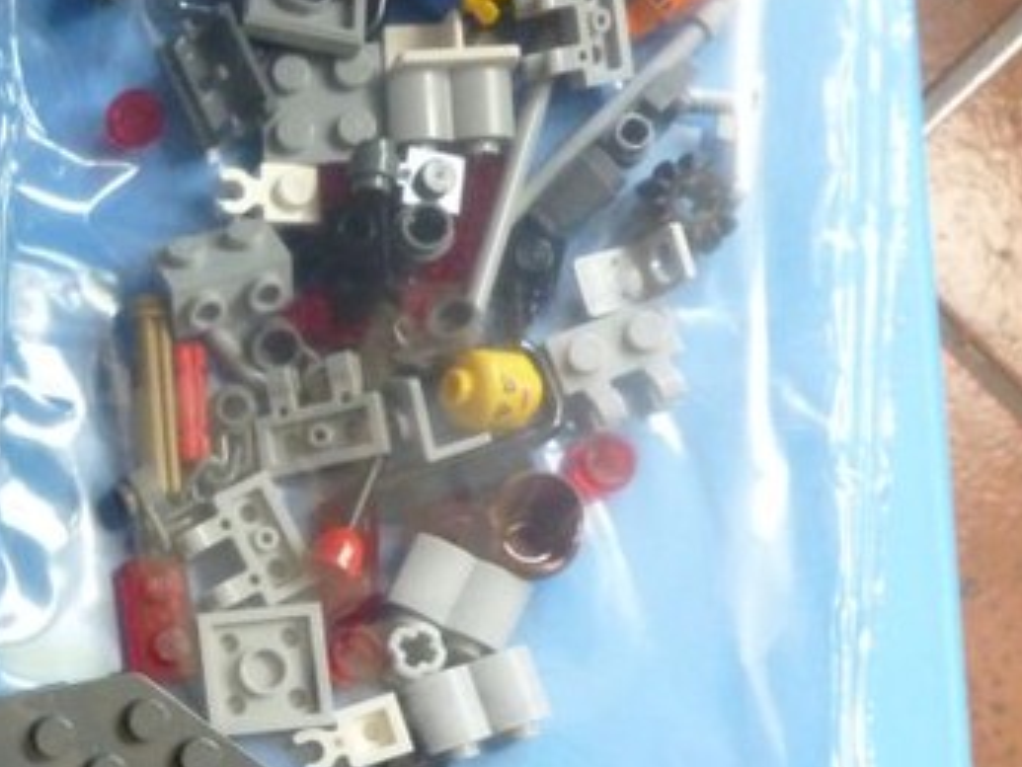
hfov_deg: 23.9
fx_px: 2156
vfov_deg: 19.3
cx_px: -249
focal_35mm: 73
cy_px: 843
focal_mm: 5
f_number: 3.3
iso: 400
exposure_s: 1/15
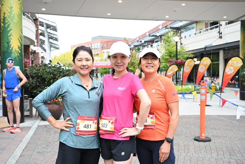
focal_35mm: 37
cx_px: 122
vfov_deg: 36.0
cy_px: 82
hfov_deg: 51.9
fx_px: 252
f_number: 4
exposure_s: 1/400
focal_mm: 37
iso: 3200
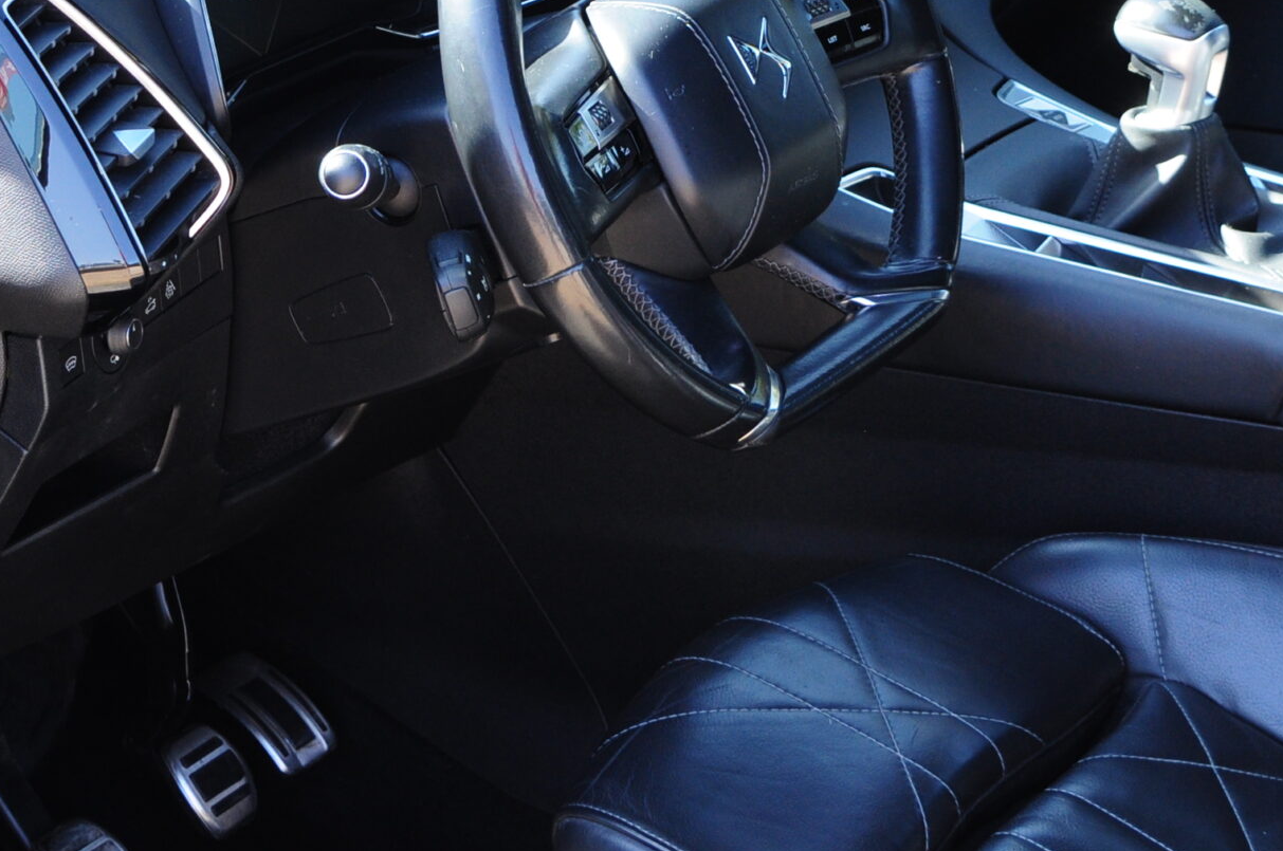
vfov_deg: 14.2
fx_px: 3381
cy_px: 63
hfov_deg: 21.5
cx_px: 652
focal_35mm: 95
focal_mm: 30
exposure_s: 1/125
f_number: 5.6
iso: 500
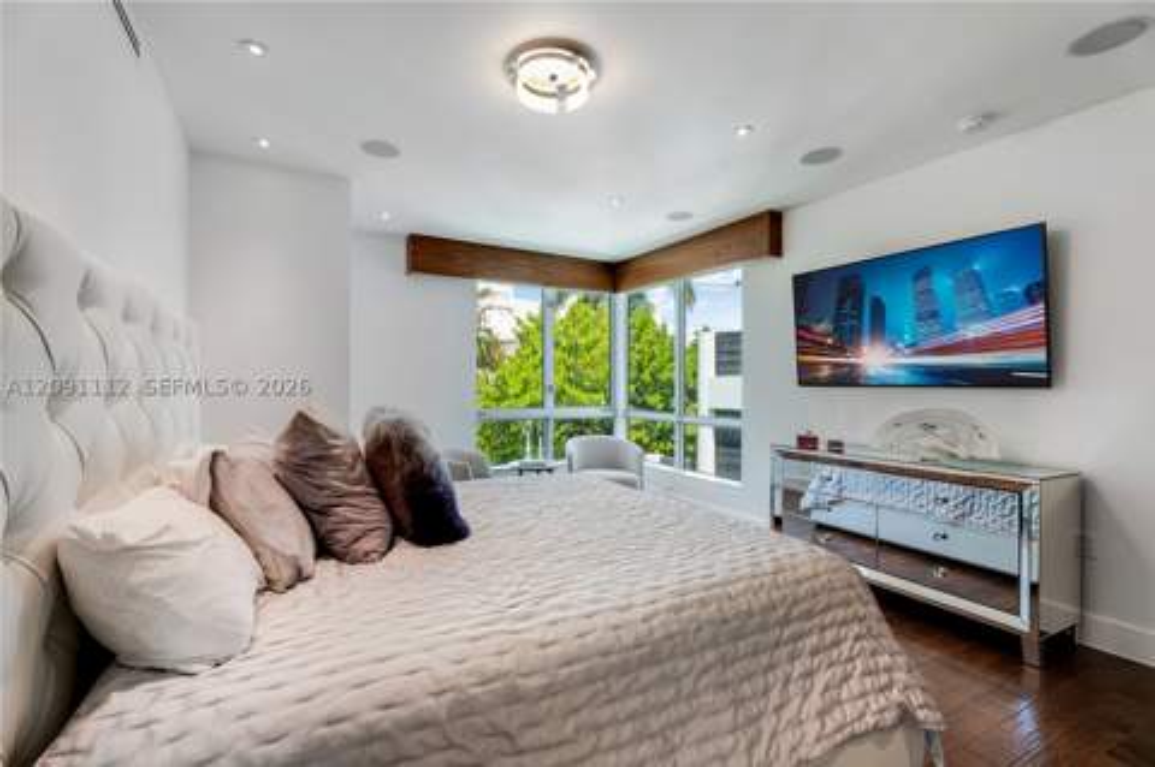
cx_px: 578
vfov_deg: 73.6
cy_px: 384
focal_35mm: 16
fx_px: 513
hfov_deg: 96.8
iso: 64
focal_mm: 16
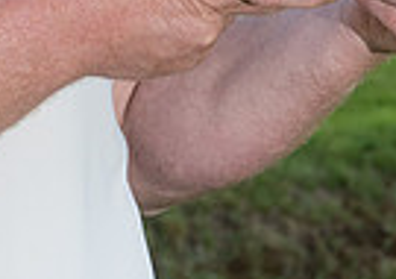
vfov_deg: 4.0
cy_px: -295
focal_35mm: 348
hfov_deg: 5.8
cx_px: 149
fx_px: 3894
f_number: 8
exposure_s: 1/200
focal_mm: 70
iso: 400
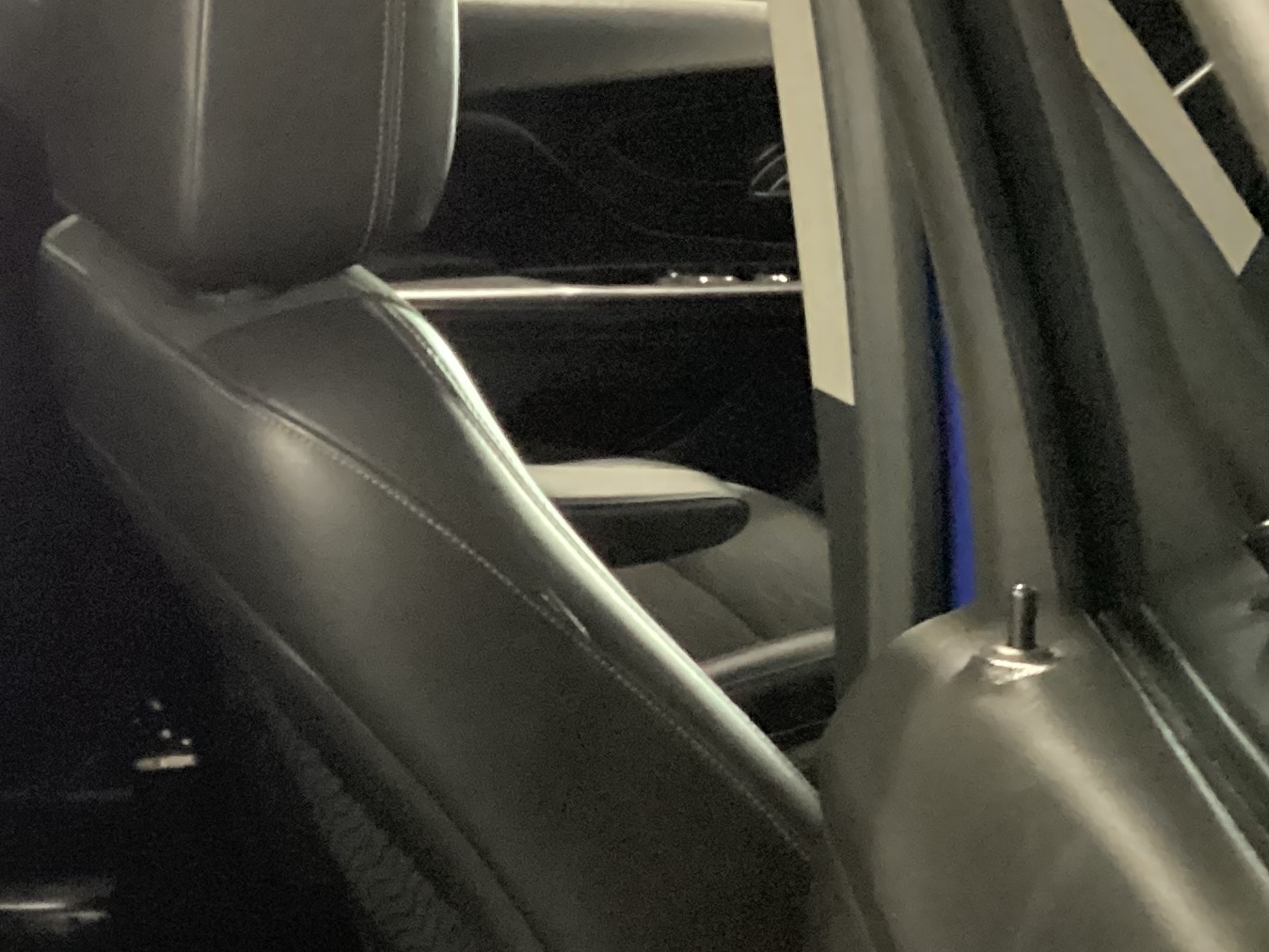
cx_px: -182
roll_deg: -0.5
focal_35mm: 75
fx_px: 2750
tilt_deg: -21.8
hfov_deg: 24.0
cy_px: 570
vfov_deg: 19.6
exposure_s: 1/15
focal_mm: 3.3
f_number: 2.4
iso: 640
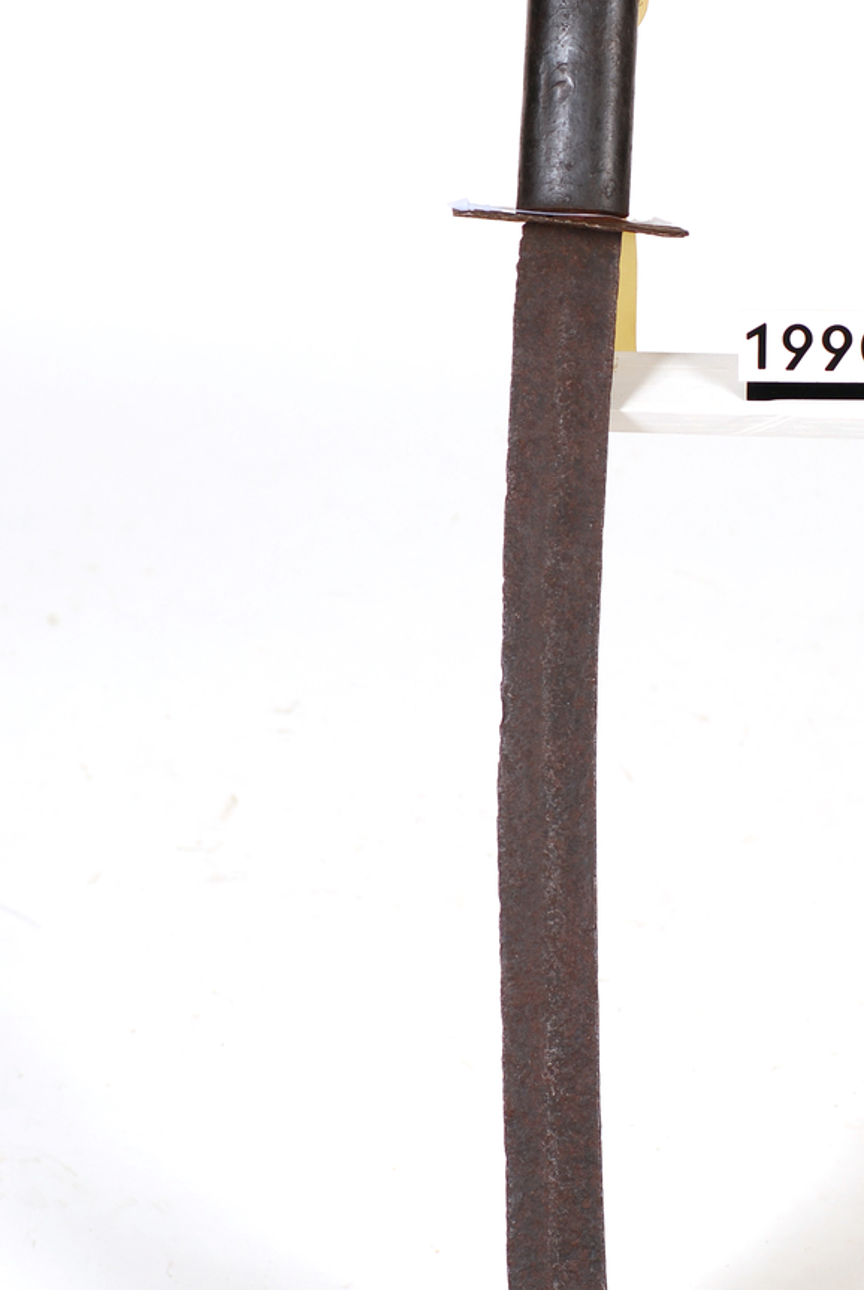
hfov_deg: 9.4
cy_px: 486
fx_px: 5239
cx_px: 561
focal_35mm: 146
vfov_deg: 14.0
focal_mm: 70
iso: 100
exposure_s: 1/60
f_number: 6.3
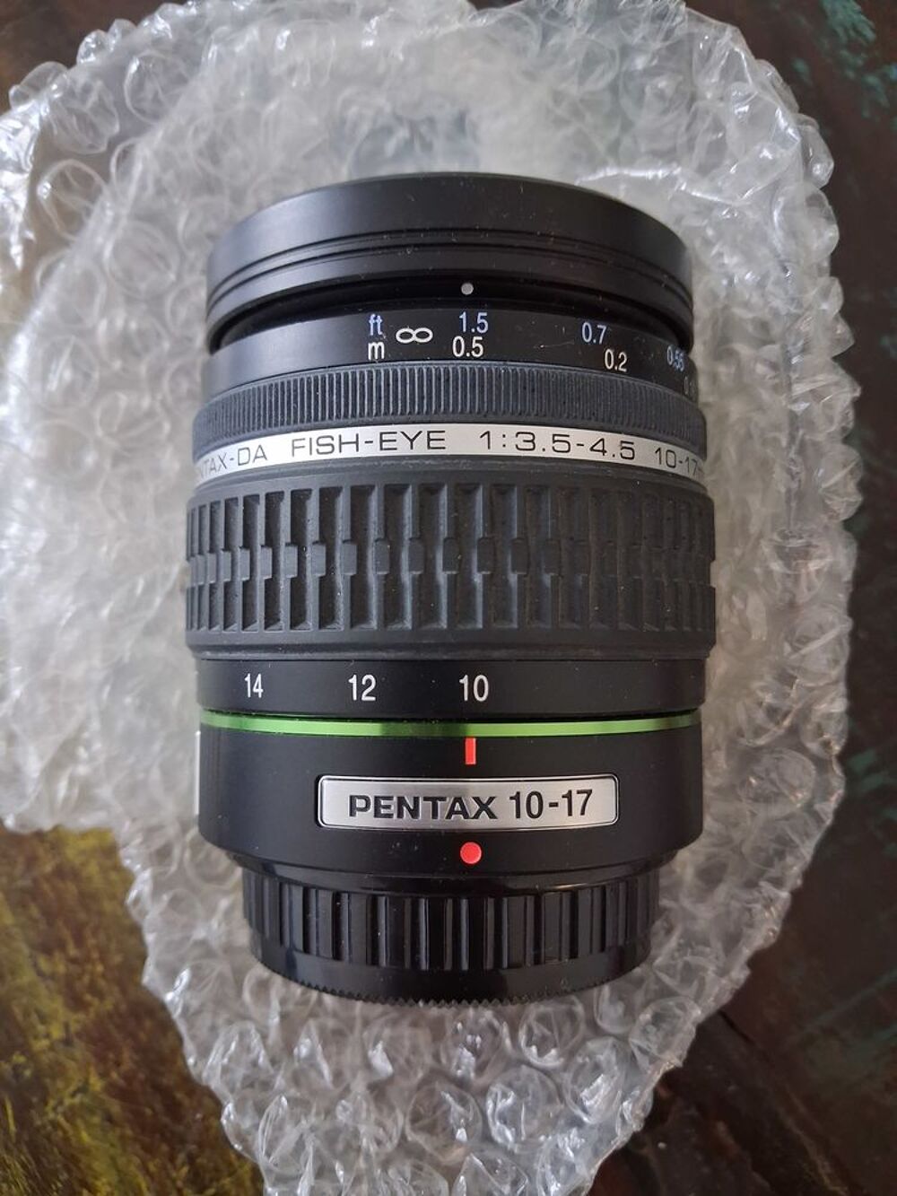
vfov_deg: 65.3
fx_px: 933
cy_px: 598
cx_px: 448
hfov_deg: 51.4
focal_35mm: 27
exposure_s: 1/24
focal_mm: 4
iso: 640
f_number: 1.8
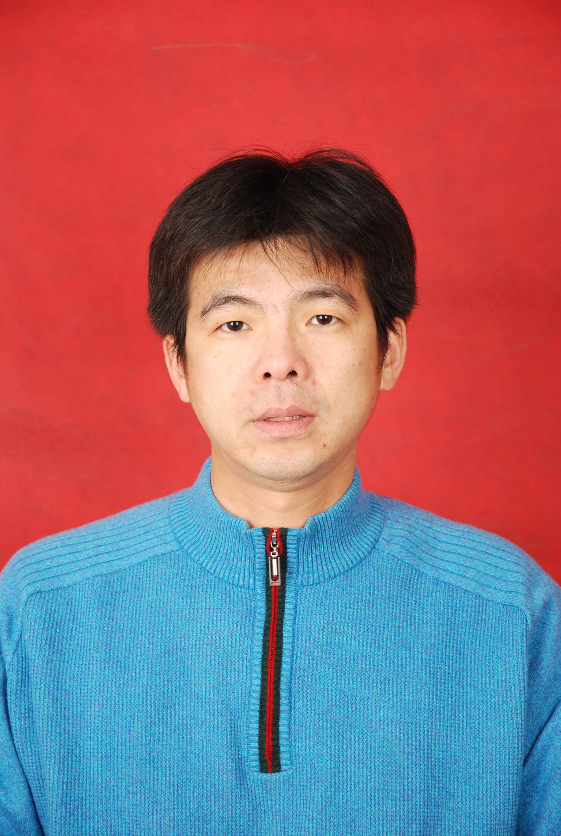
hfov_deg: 13.1
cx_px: 280
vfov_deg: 19.4
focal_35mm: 105
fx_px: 2443
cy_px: 418
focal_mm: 70
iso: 200
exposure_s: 1/60
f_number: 5
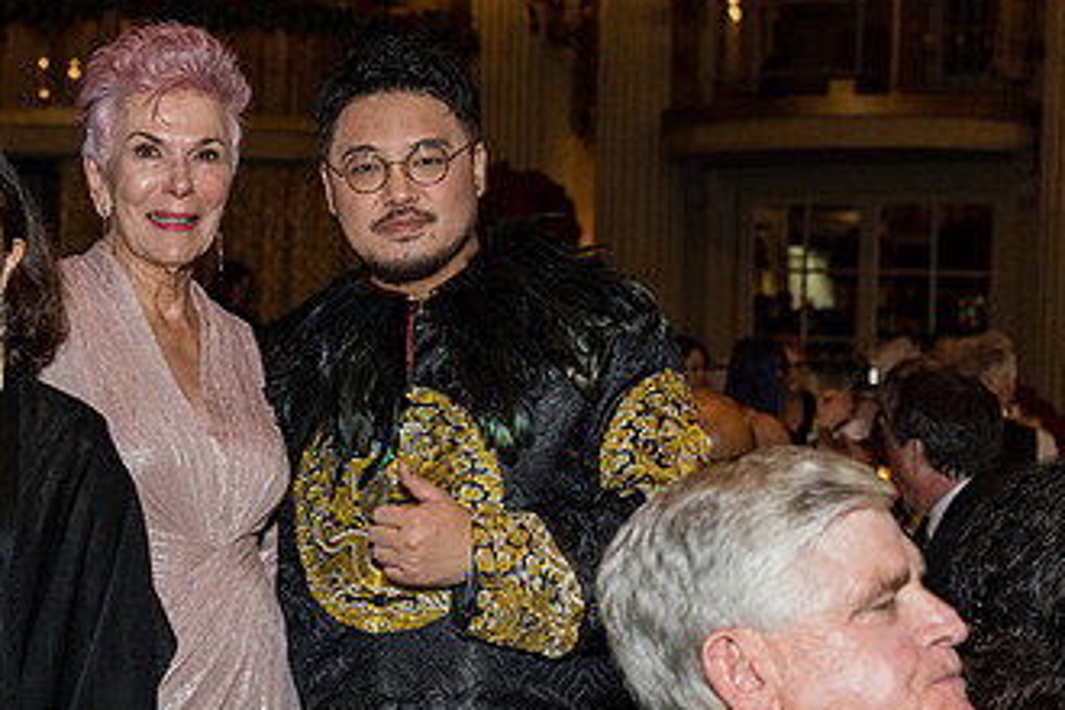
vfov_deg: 20.9
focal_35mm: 65
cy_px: 373
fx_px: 1923
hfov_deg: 30.2
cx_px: 207
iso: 1600
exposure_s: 1/200
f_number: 3.5
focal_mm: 37
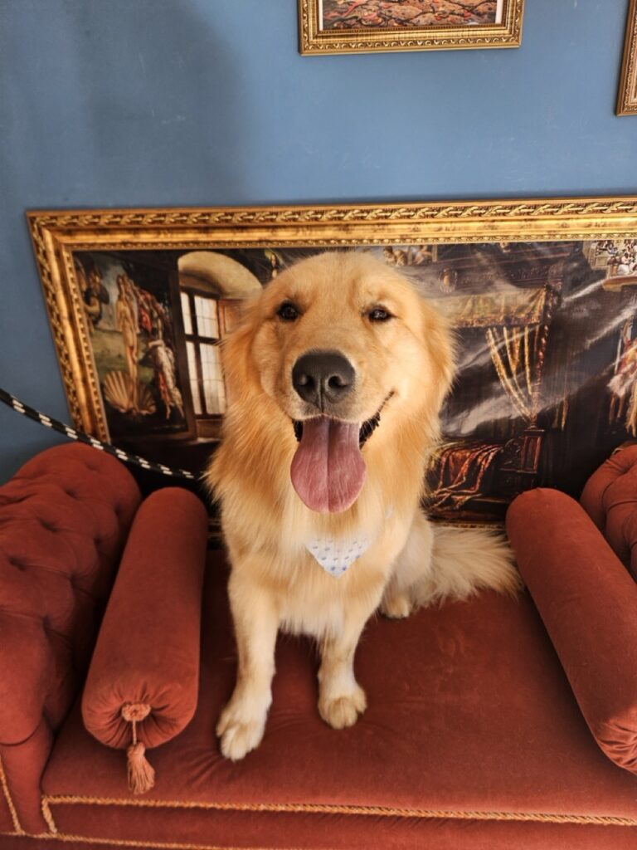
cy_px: 425
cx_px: 318
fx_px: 564
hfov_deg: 58.9
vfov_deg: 73.9
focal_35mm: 23
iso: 25
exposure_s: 1/153
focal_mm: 5.4
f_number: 1.8
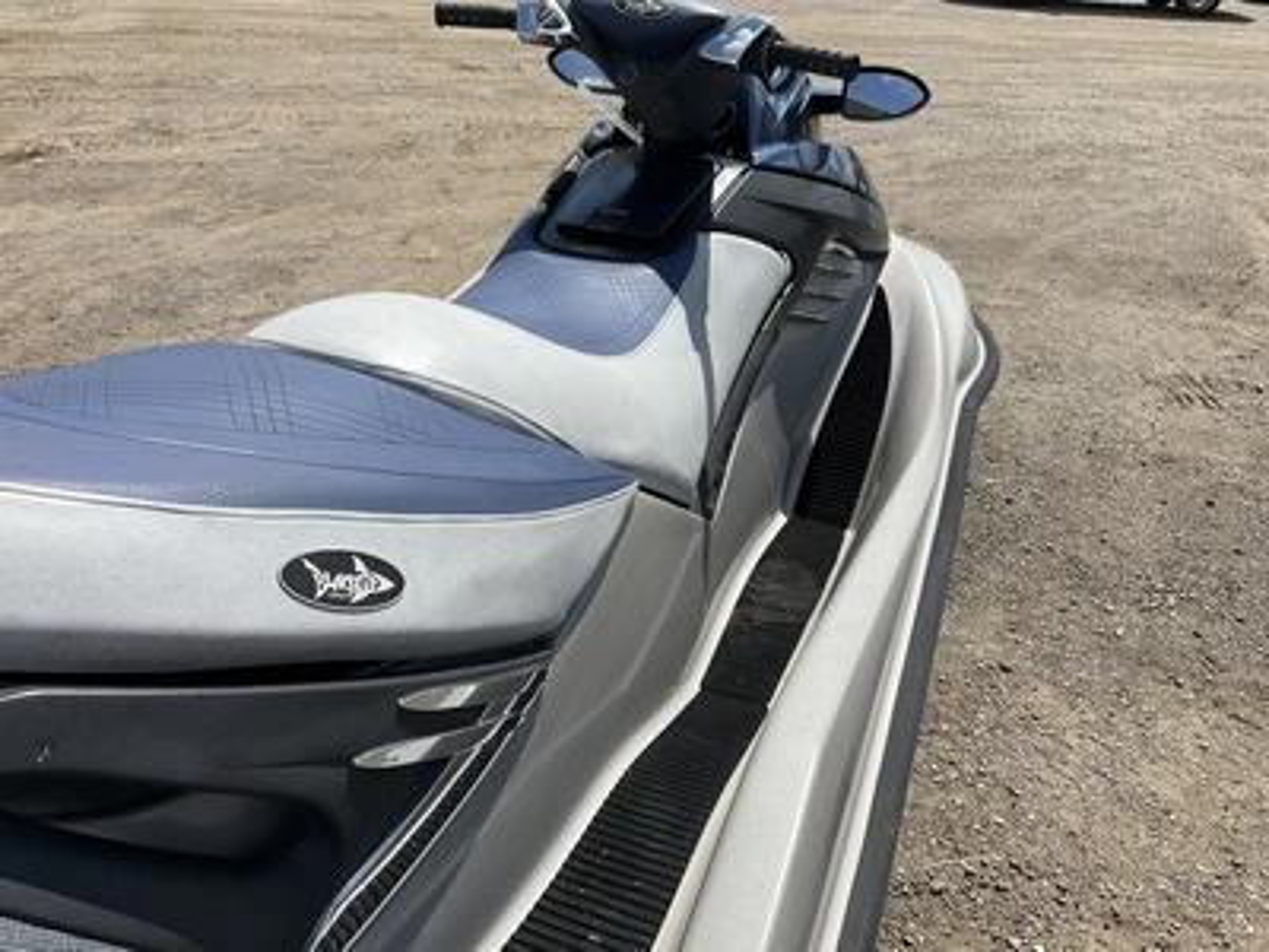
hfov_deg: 61.7
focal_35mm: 29
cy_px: 476
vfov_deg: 48.2
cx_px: 634
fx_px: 1063
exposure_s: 1/2320
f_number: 1.8
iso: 25
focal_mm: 3
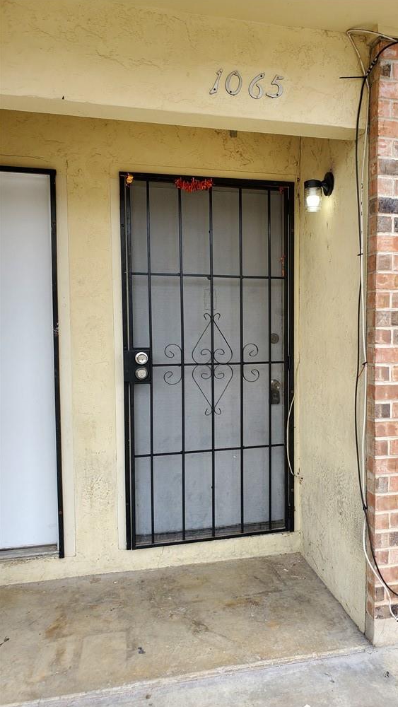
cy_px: 359
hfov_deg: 39.6
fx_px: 544
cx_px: 271
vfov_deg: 66.1
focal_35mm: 29
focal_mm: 4.3
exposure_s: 1/357
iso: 50
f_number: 2.4
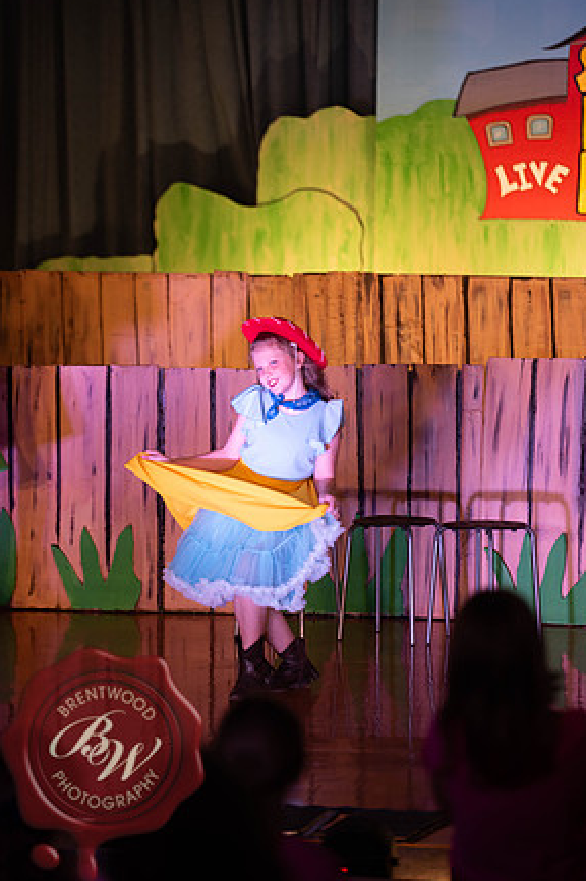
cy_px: 429
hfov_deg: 8.8
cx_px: 299
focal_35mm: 156
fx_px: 3815
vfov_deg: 13.2
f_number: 2.8
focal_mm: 150
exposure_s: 1/160
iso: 640
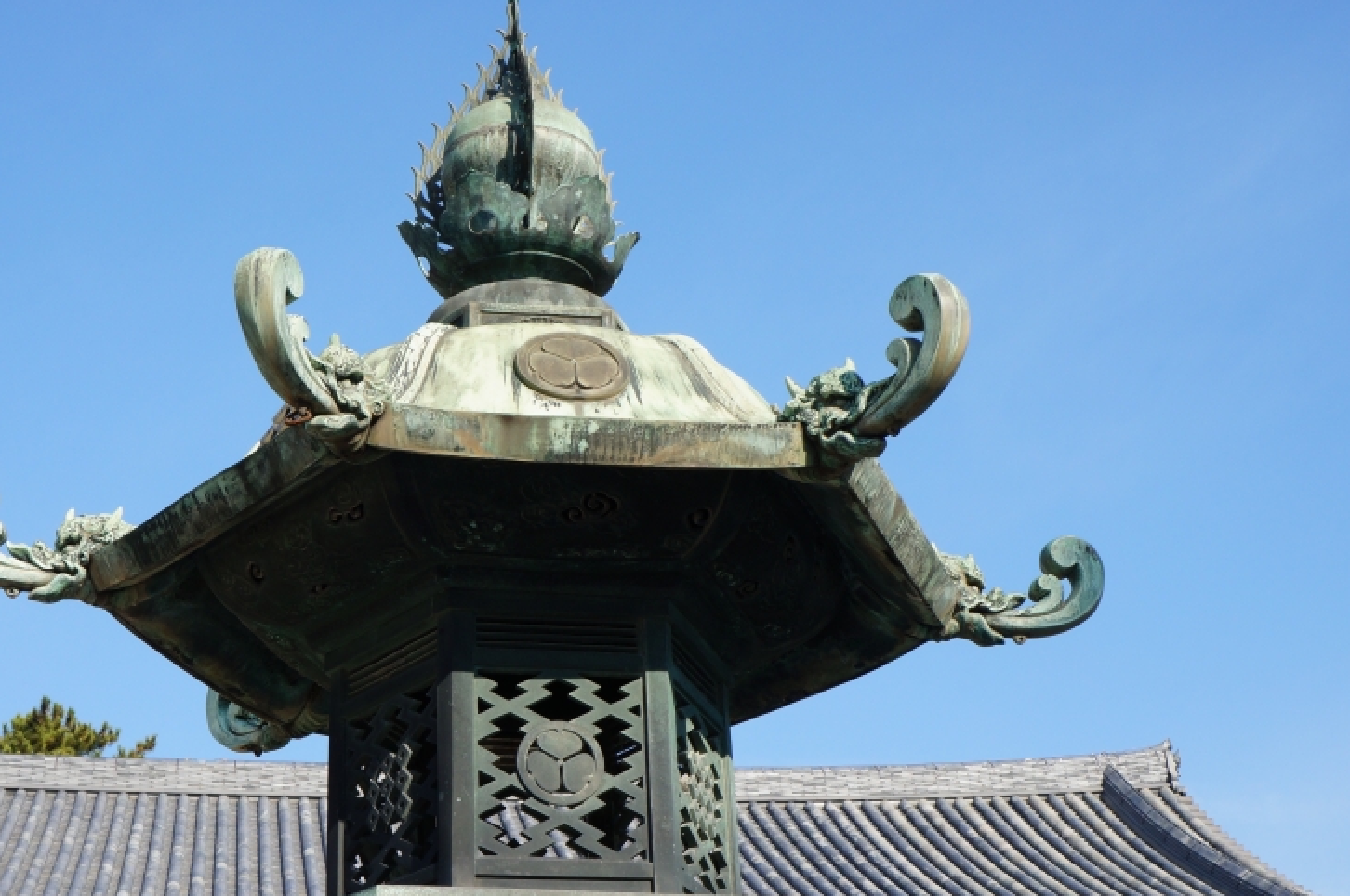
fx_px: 2322
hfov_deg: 32.3
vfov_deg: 21.8
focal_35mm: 62
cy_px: 539
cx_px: 519
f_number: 13
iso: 200
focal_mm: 30
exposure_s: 1/200
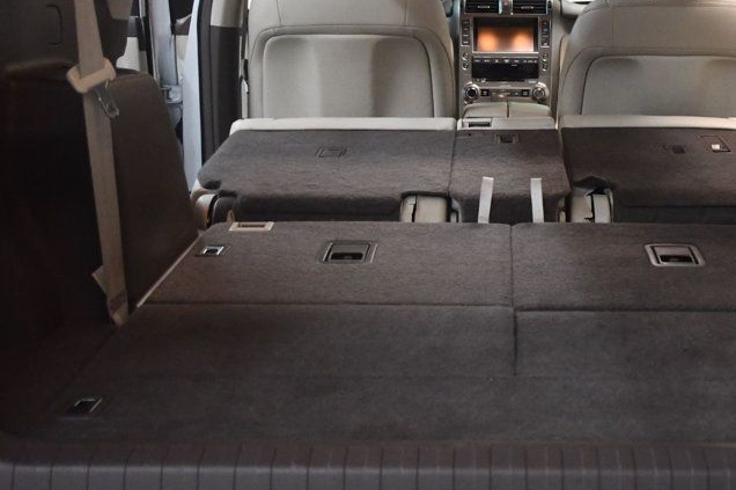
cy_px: 140
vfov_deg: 23.2
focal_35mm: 58
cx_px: 509
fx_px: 1185
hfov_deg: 34.1
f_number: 3.8
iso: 2800
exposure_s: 1/125
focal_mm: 24
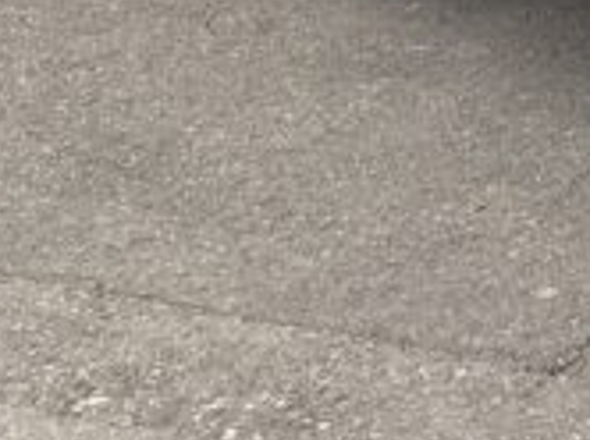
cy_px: -543
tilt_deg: -6.8
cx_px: 1372
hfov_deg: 13.2
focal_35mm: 116
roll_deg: +3.9
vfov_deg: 11.1
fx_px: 1974
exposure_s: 1/217
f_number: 1.78
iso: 80
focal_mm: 6.76
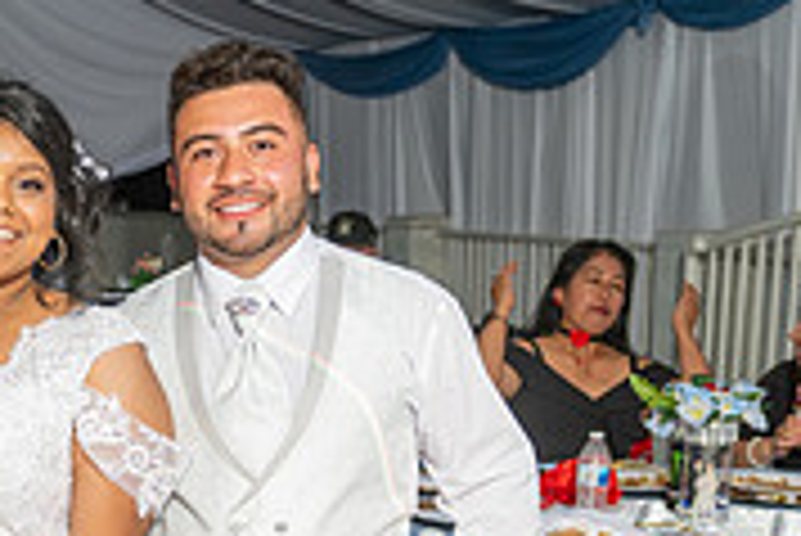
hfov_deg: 19.3
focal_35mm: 104
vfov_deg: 12.6
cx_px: 104
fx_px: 2316
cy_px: 754
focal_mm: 32
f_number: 3.5
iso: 250
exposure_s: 1/125
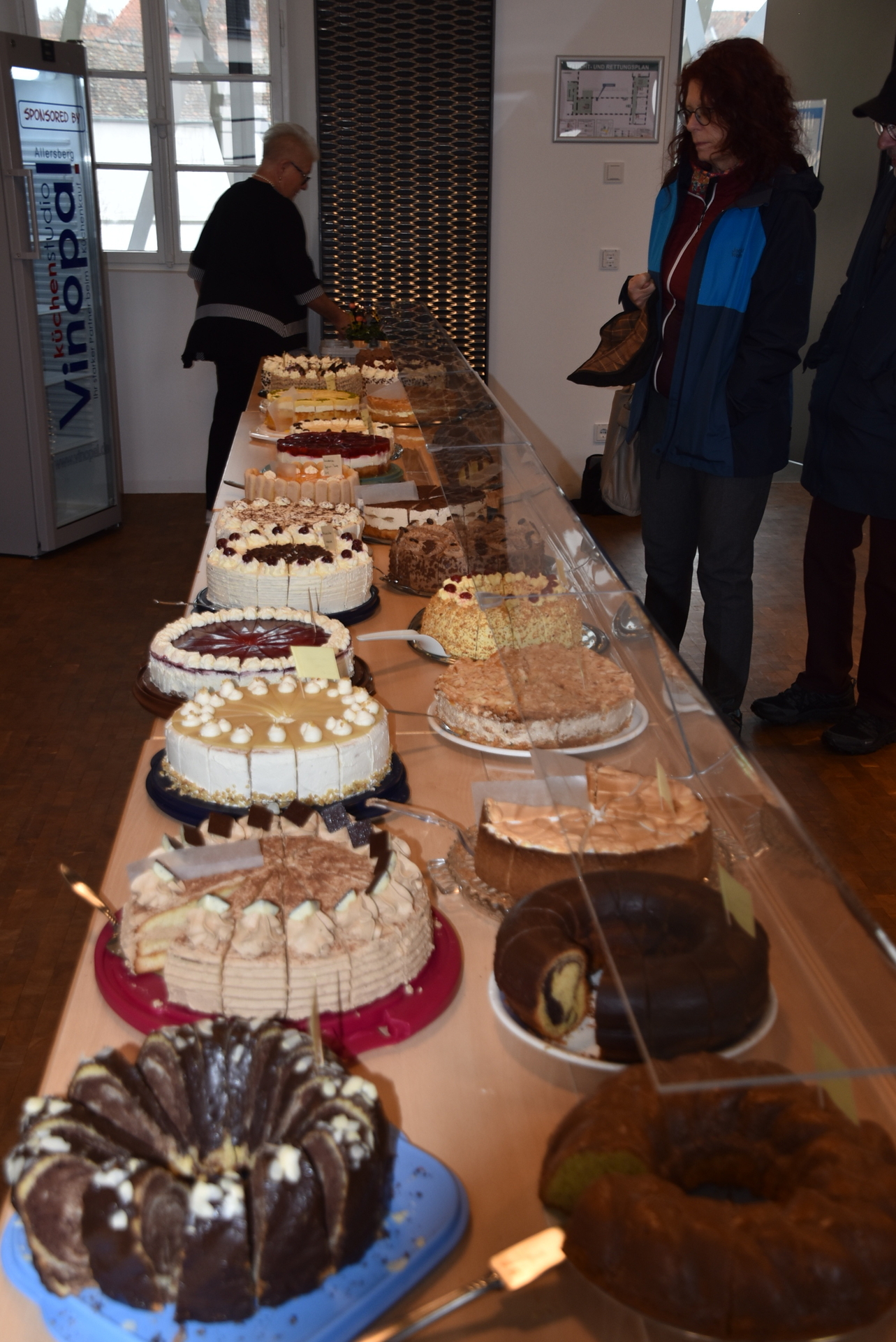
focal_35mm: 39
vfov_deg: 49.5
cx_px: 448
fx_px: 1454
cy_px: 671
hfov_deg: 34.3
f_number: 3.8
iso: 280
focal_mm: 26
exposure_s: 1/60
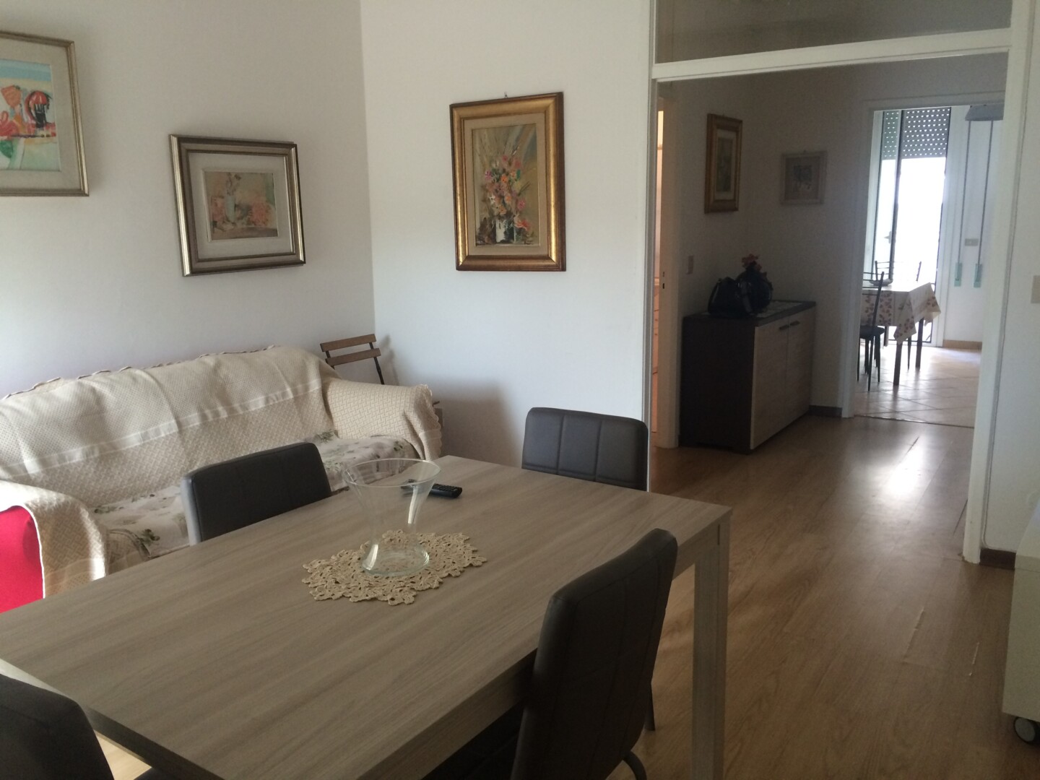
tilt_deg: -9.4
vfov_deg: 48.2
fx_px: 871
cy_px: 390
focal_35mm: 29
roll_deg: +1.2
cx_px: 520
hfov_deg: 61.7
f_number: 2.2
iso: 160
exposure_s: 1/33
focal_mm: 4.15
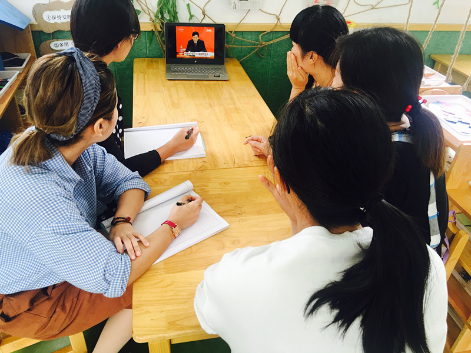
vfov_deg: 48.2
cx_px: 236
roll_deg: -2.1
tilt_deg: -34.4
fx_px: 395
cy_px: 176
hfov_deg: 61.7
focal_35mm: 29
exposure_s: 1/33
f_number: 2.2
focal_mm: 4.15
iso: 32
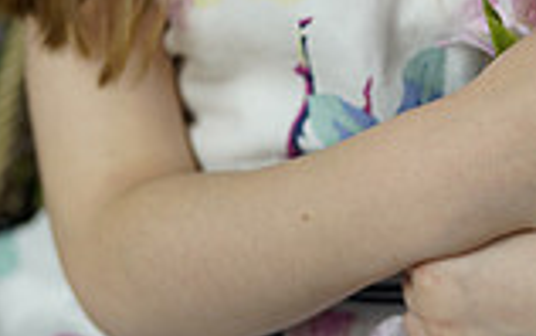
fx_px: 2734
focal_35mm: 187
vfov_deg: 6.8
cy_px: -387
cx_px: 375
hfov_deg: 11.2
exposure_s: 1/160
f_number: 2
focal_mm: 50
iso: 160
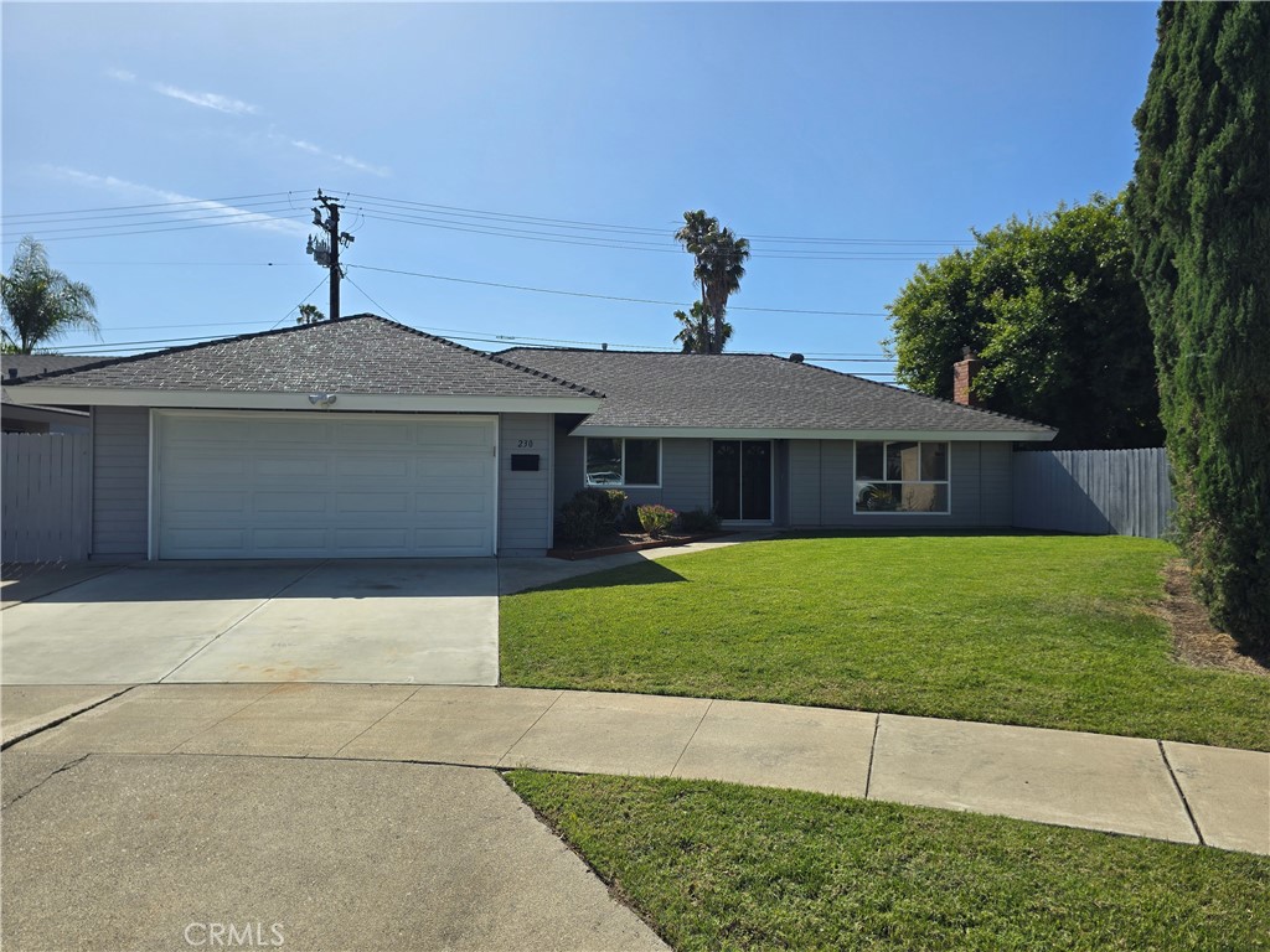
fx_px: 844
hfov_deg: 73.9
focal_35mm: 23
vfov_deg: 58.9
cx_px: 635
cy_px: 476
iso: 12
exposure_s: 1/1235
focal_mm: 6.3
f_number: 1.7
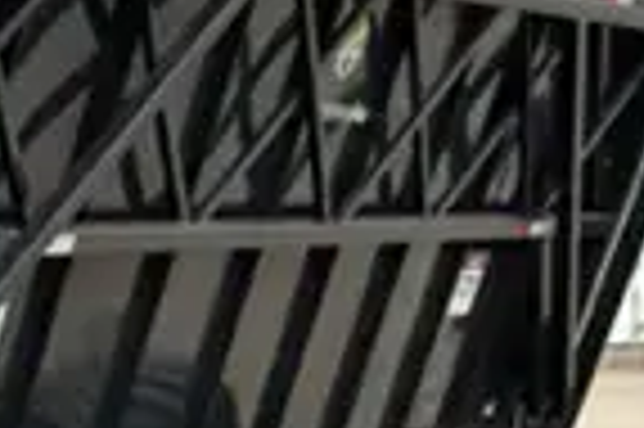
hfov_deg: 14.6
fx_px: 2162
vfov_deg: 11.2
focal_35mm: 121
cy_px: 405
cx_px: -554
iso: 50
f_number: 1.5
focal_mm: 5.7
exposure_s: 1/1412
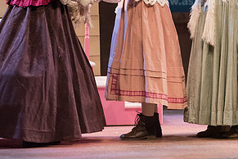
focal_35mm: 369
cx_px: 114
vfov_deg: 3.7
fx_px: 2439
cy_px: 18
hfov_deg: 5.6
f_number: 4.5
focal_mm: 185
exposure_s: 1/400
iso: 5000
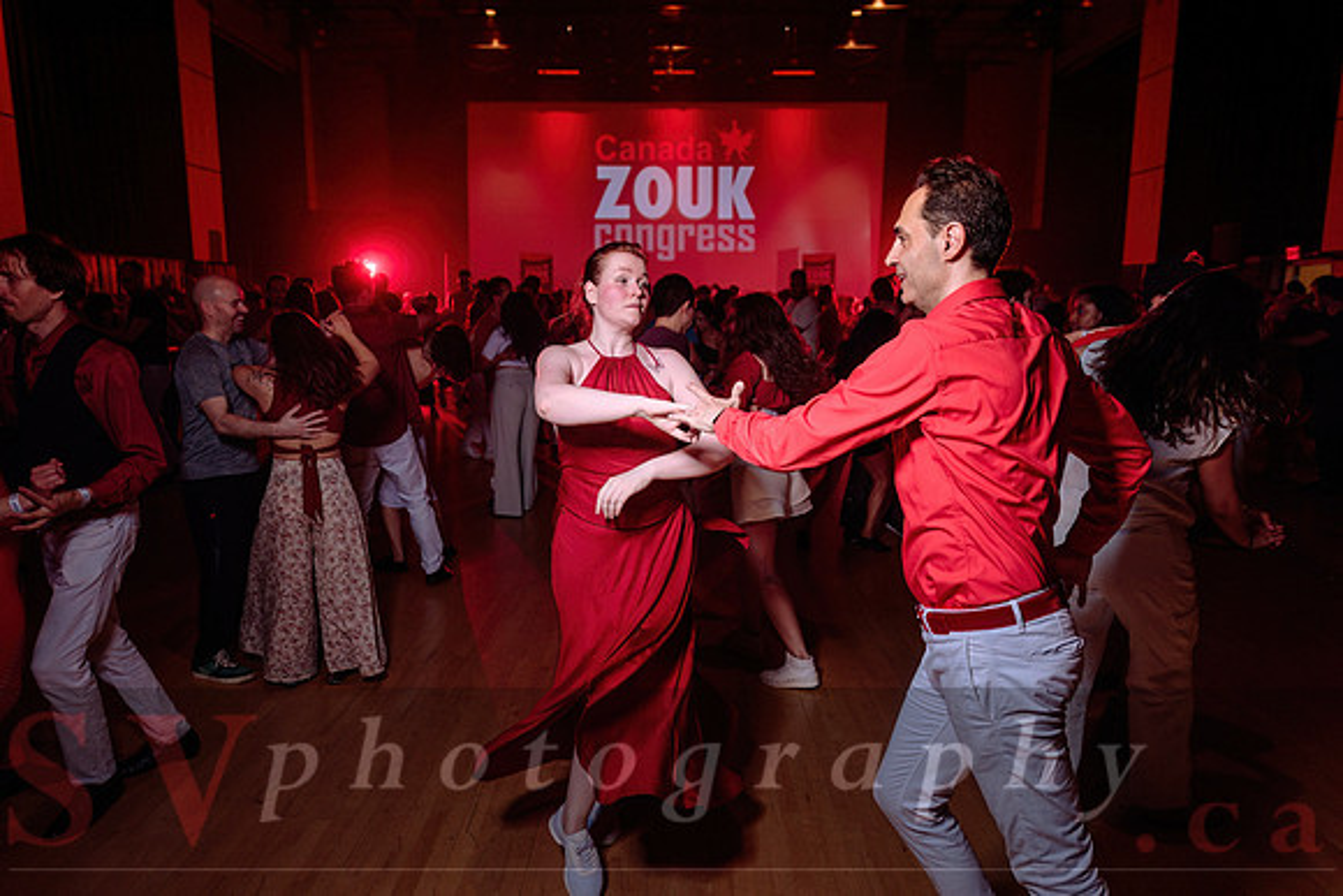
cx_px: 672
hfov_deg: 70.4
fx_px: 951
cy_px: 448
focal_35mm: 25
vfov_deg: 50.4
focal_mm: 24
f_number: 2.8
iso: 800
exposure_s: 1/60
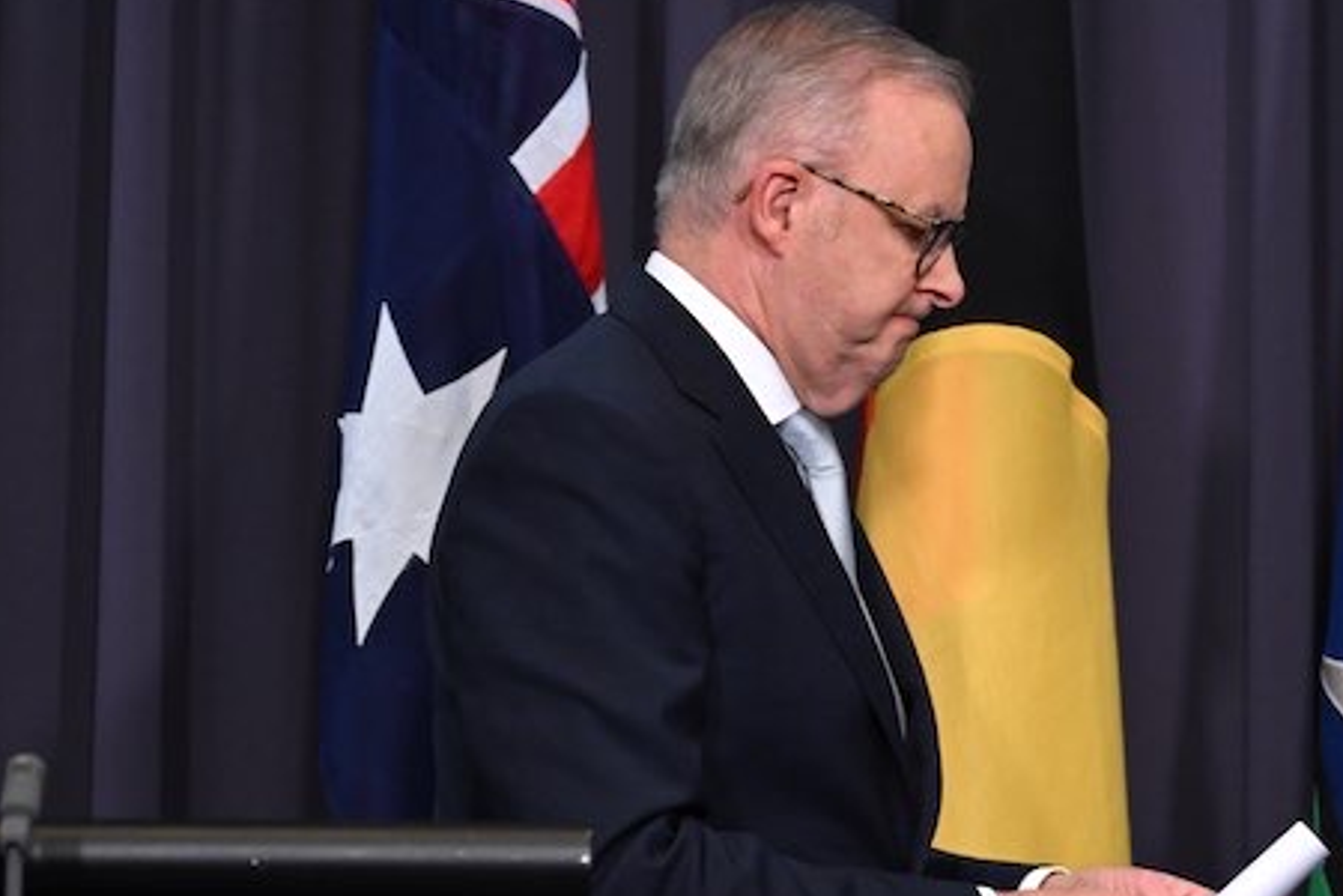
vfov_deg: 13.4
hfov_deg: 19.6
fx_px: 3805
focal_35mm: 102
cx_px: 1233
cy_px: 494
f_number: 2.8
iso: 2000
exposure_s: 1/320
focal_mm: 51
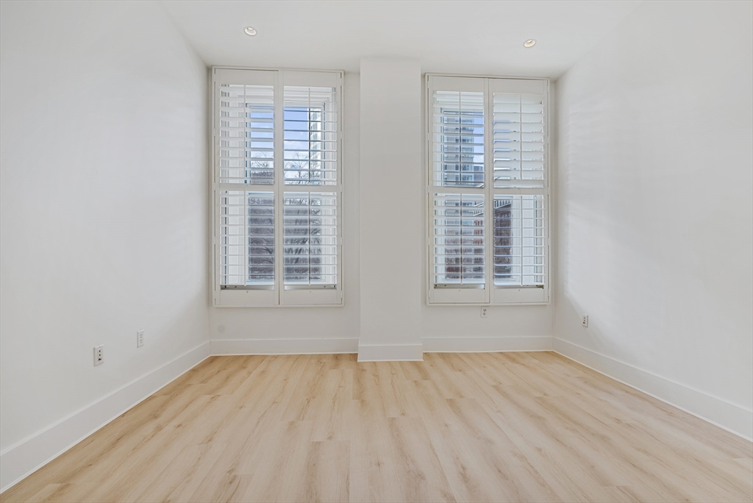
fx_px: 335
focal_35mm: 16
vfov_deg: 73.8
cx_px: 376
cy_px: 252
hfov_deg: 96.7
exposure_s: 1/1.67
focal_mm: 16
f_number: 9
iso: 160
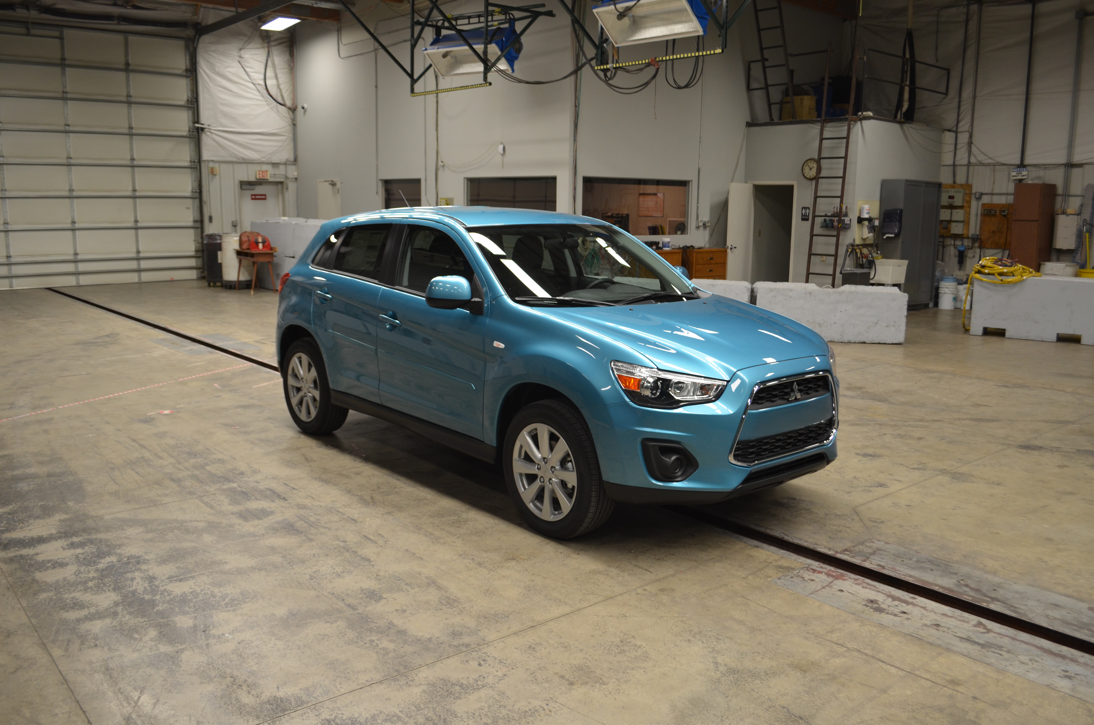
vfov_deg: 43.4
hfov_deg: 62.0
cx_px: 547
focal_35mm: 30
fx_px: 910
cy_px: 362
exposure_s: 1/100
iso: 400
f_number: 5
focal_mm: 20
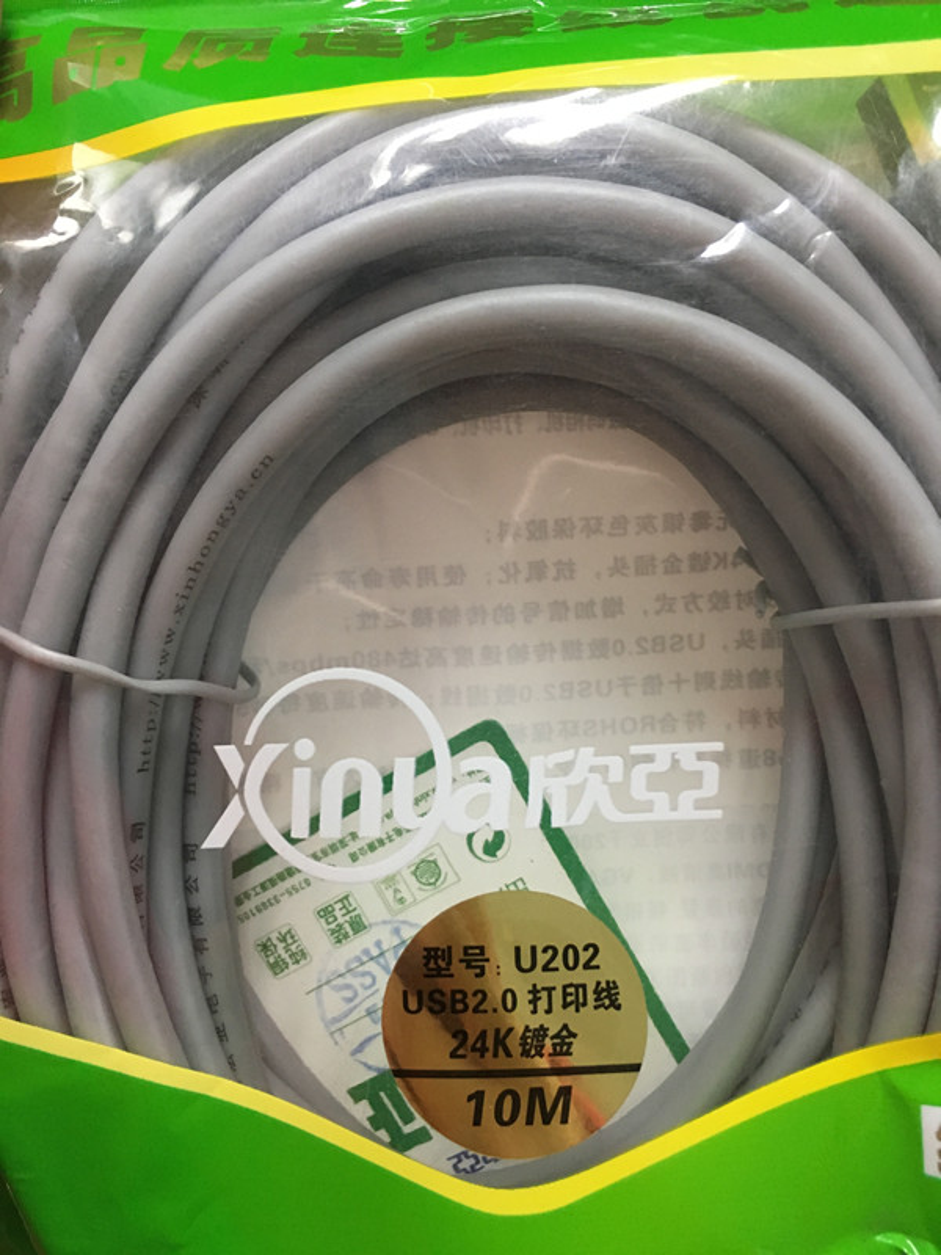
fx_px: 1051
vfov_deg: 61.7
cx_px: 470
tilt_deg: -54.1
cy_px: 628
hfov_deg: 48.2
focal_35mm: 29
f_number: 2.2
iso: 200
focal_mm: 4.15
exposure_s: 1/33
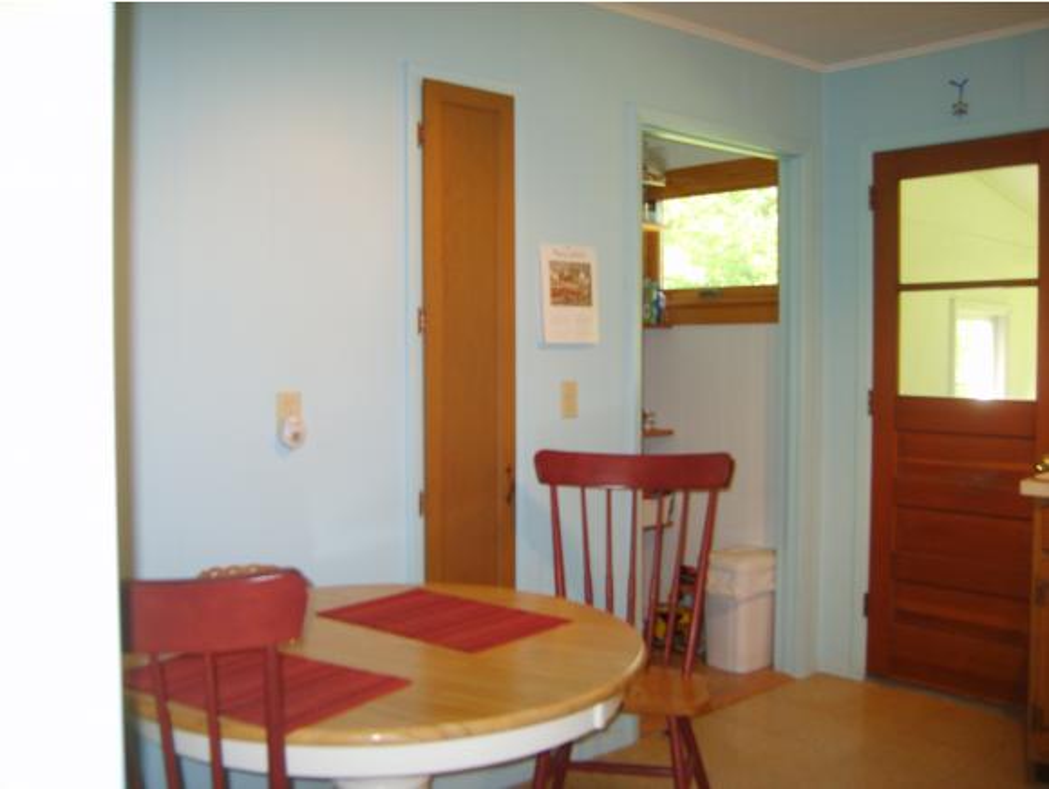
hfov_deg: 52.6
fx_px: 1062
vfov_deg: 40.8
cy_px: 394
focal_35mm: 35
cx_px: 524
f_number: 2.8
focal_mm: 7.4
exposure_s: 1/30
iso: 100
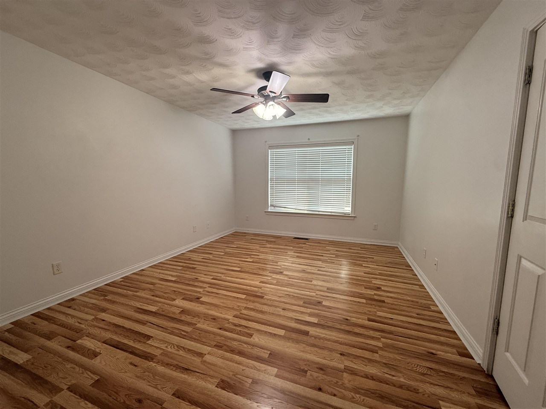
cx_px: 273
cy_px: 204
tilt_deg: -5.9
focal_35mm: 14
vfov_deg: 85.7
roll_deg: -1.3
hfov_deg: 102.1
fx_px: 221
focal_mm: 2.22
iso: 160
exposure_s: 1/60
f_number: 2.2
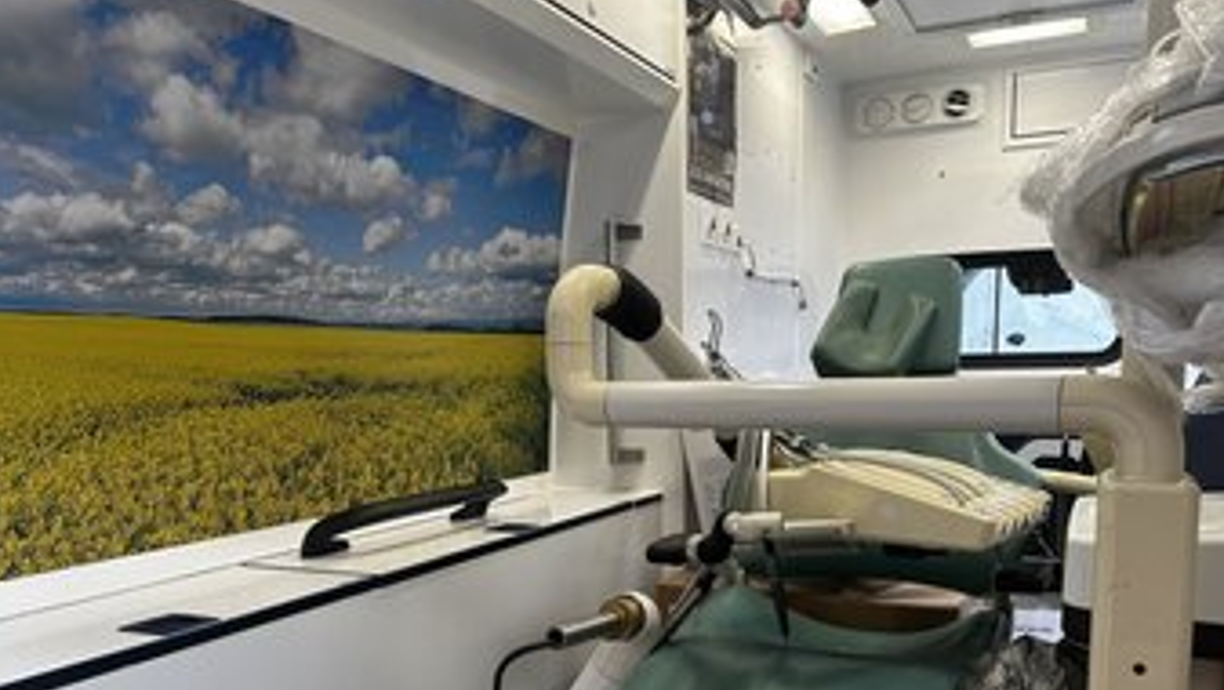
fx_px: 1007
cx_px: 625
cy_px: 494
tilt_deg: -8.4
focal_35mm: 31
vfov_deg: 37.2
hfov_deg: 62.6
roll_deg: +1.0
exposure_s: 1/120
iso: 160
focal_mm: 6.86
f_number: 1.78
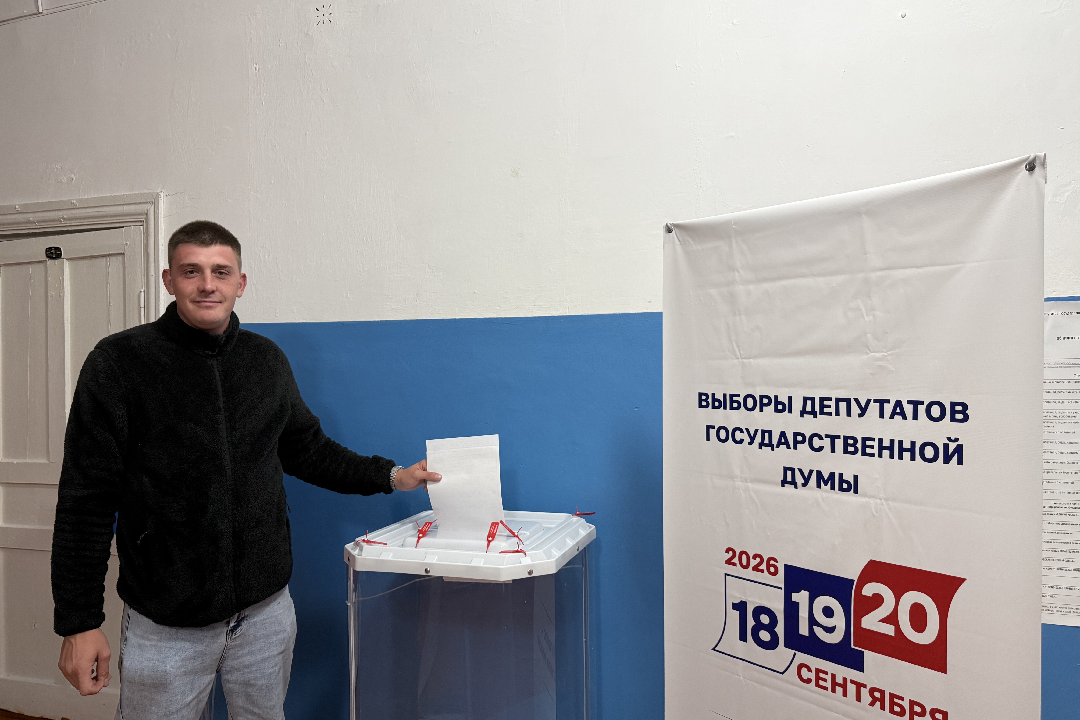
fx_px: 750
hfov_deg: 71.5
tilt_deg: +0.0
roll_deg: +0.1
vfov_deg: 51.3
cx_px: 540
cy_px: 364
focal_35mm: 25
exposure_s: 1/50
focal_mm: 6.76
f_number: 1.78
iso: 250
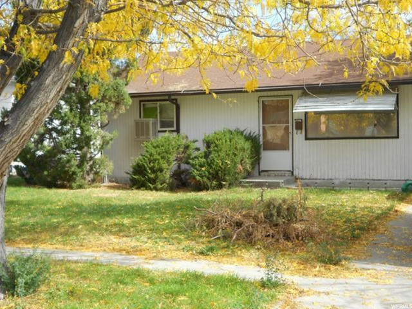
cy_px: 154
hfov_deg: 34.3
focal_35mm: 56
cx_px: 206
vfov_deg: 26.1
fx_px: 667
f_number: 4.9
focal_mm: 10
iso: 80
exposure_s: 1/160
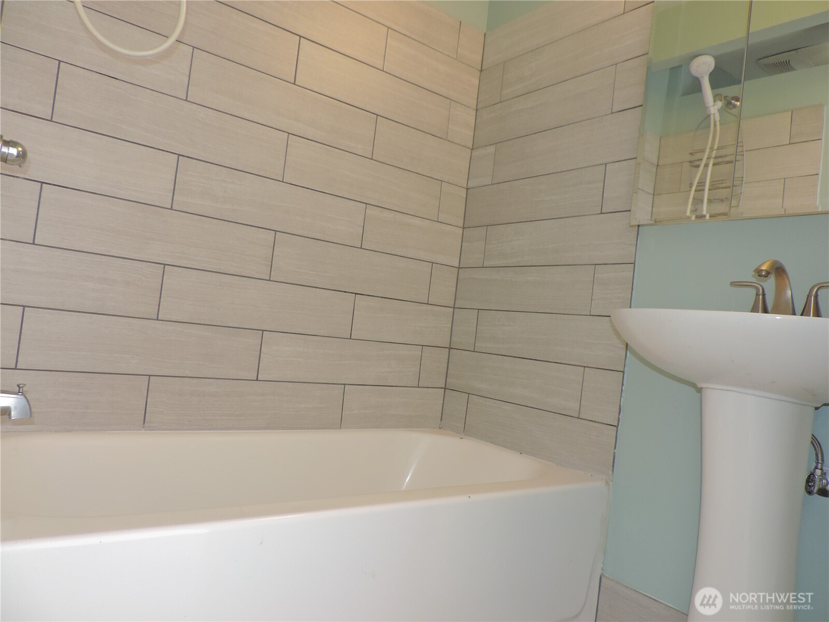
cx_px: 414
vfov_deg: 56.8
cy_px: 311
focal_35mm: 24
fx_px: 575
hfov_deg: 71.6
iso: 220
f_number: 3
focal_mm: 4.3
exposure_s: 1/40
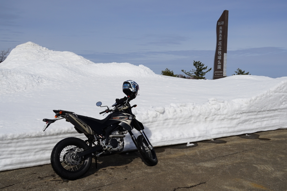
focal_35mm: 34
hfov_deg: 55.8
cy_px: 96
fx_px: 271
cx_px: 144
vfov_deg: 38.9
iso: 100
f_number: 14
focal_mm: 23
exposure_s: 1/250
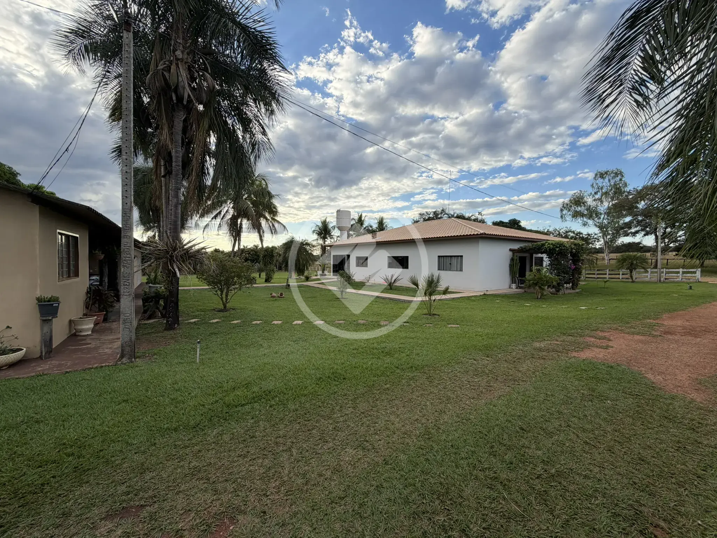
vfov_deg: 85.7
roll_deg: -0.7
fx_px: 290
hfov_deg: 102.1
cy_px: 269
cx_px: 358
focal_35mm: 14
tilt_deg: -1.8
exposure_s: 1/540
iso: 40
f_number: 2.2
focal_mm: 2.22
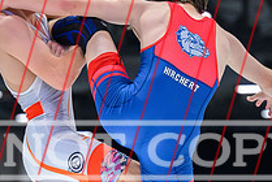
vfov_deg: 5.0
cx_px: 87
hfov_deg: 7.5
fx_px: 2073
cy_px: 187
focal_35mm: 274
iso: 12800
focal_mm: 89
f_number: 2.8
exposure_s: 1/800
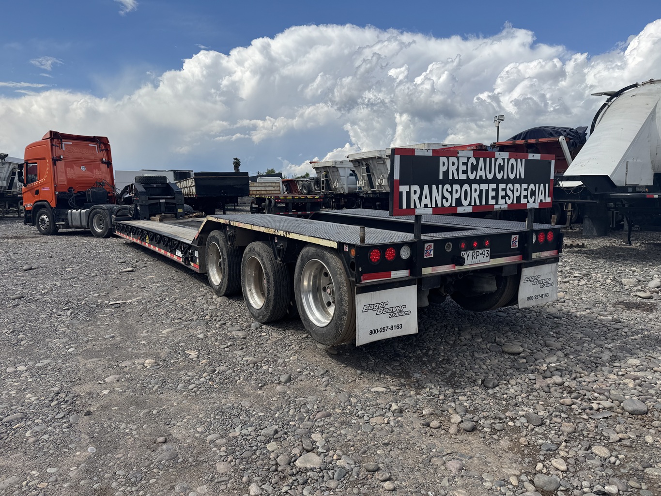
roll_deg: +0.2
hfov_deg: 71.6
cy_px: 248
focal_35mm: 24
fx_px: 458
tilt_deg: -5.4
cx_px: 330
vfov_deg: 56.8
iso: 80
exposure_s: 1/5814
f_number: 1.78
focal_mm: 6.76
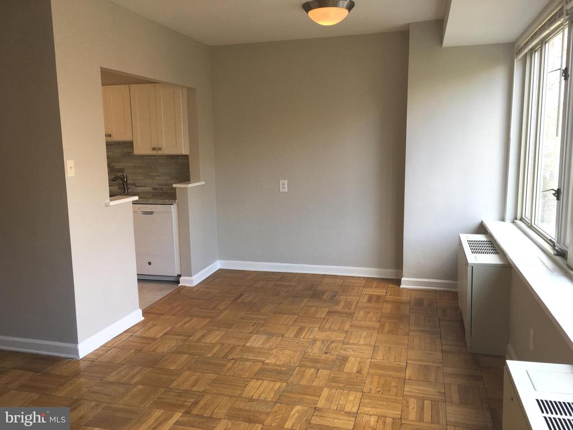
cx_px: 286
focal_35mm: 29
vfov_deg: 48.2
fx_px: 480
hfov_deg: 61.7
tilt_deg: -8.6
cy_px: 215
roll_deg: +2.0
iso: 40
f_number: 2.2
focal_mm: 4.15
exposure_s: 1/120
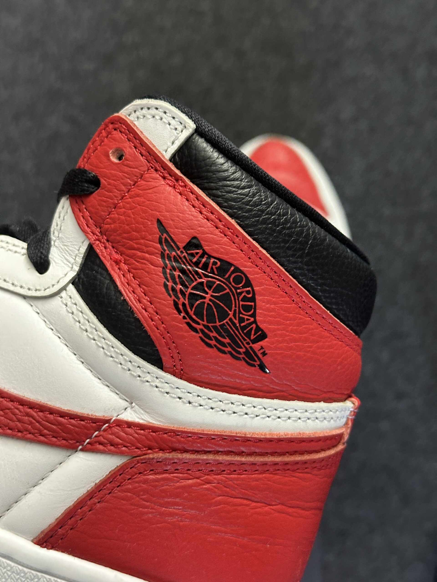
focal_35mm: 48
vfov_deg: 39.7
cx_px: 218
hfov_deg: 30.3
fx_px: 808
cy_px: 291
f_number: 1.78
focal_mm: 6.86
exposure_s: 1/33
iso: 250
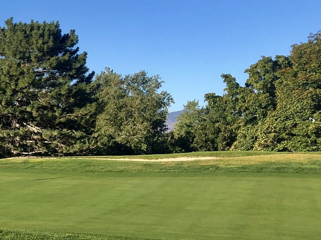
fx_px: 825
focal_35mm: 89
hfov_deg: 20.2
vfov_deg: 16.4
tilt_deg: -3.5
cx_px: -94
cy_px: 205
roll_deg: -1.8
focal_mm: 3.99
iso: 20
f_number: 1.8
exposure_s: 1/1200
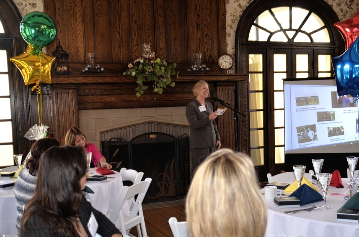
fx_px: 487
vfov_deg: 27.3
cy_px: 137
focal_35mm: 49
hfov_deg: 40.4
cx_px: 182
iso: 800
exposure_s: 1/160
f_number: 5
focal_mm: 28
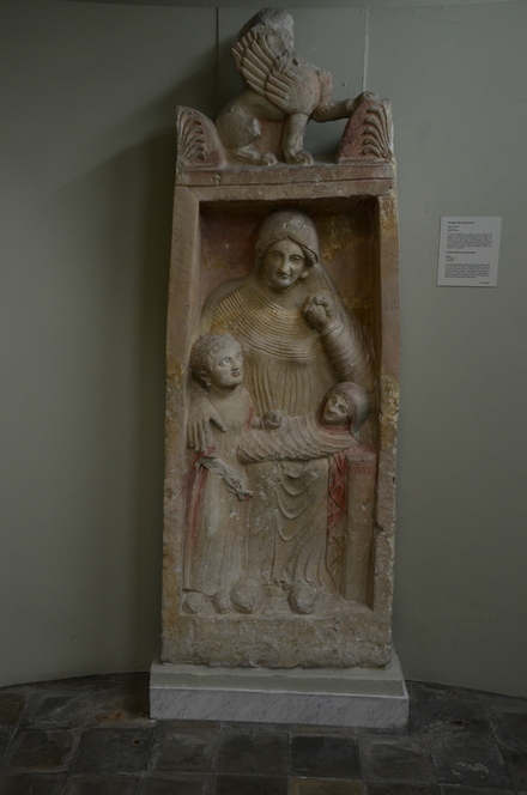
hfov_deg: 34.1
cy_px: 398
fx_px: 860
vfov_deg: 49.6
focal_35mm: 39
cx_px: 264
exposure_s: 1/60
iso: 1000
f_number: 4
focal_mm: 26
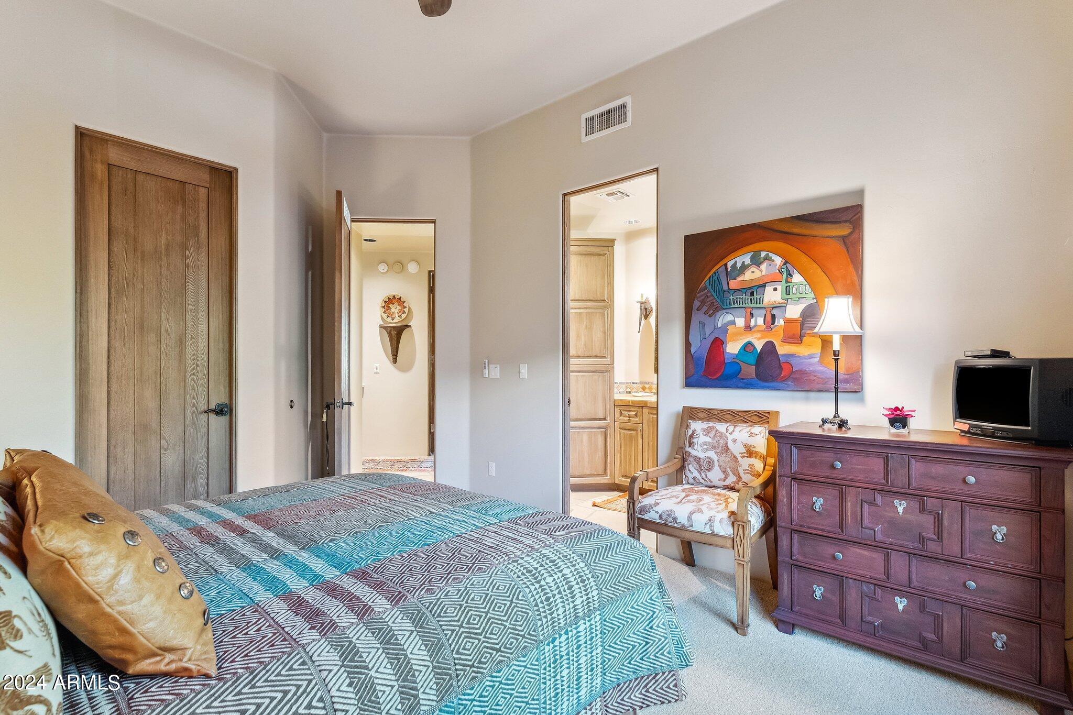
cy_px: 358
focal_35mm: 16
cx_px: 536
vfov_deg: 73.7
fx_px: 477
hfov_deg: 96.7
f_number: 8
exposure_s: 1/25
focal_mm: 16
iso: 4000
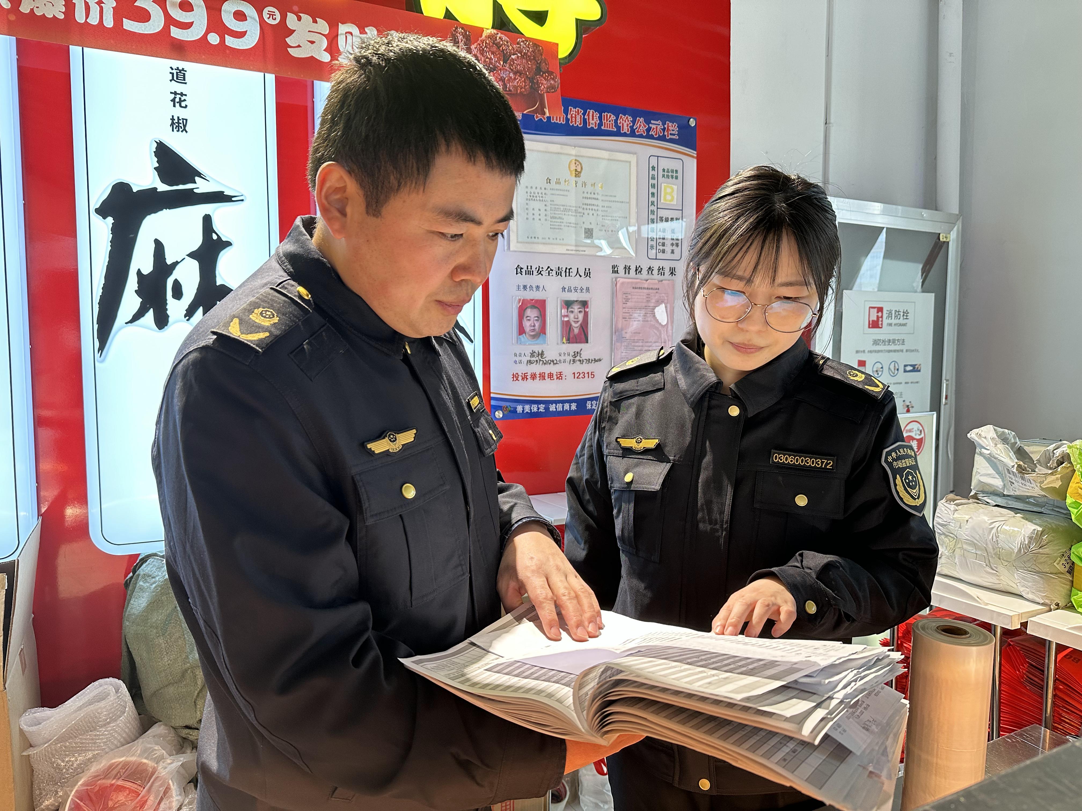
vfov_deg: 56.8
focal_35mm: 24
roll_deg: +0.7
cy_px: 406
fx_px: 750
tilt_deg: -4.2
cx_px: 541
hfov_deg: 71.6
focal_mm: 6.86
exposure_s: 1/100
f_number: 1.78
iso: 200
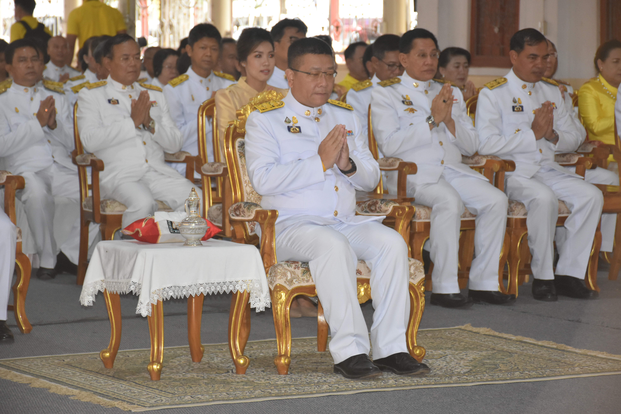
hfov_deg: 14.4
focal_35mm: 142
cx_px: 310
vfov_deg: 9.6
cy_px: 207
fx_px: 2458
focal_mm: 95
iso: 1600
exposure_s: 1/60
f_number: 5.3
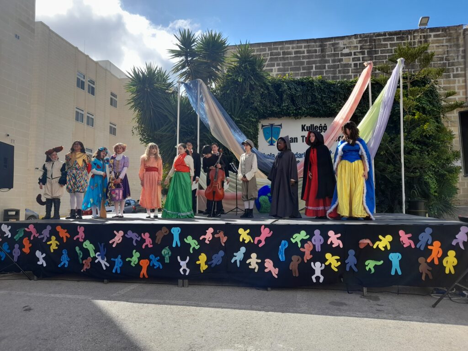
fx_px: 338
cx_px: 234
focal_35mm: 25
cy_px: 176
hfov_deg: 69.4
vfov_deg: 54.9
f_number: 2
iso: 20
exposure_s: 1/385
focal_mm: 4.6
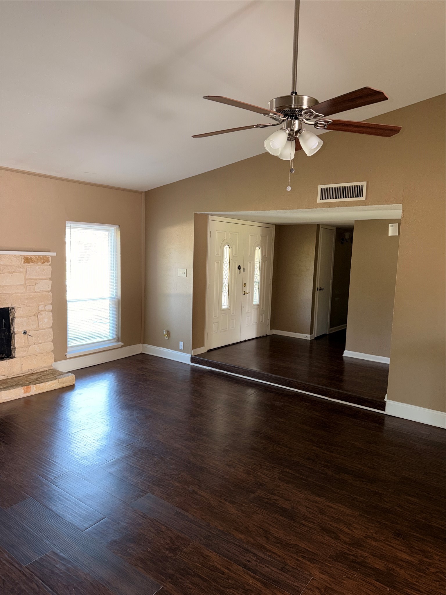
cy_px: 298
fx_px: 412
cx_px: 223
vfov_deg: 71.6
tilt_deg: -5.6
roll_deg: -1.7
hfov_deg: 56.8
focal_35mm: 24
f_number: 1.78
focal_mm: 6.76
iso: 80
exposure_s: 1/18
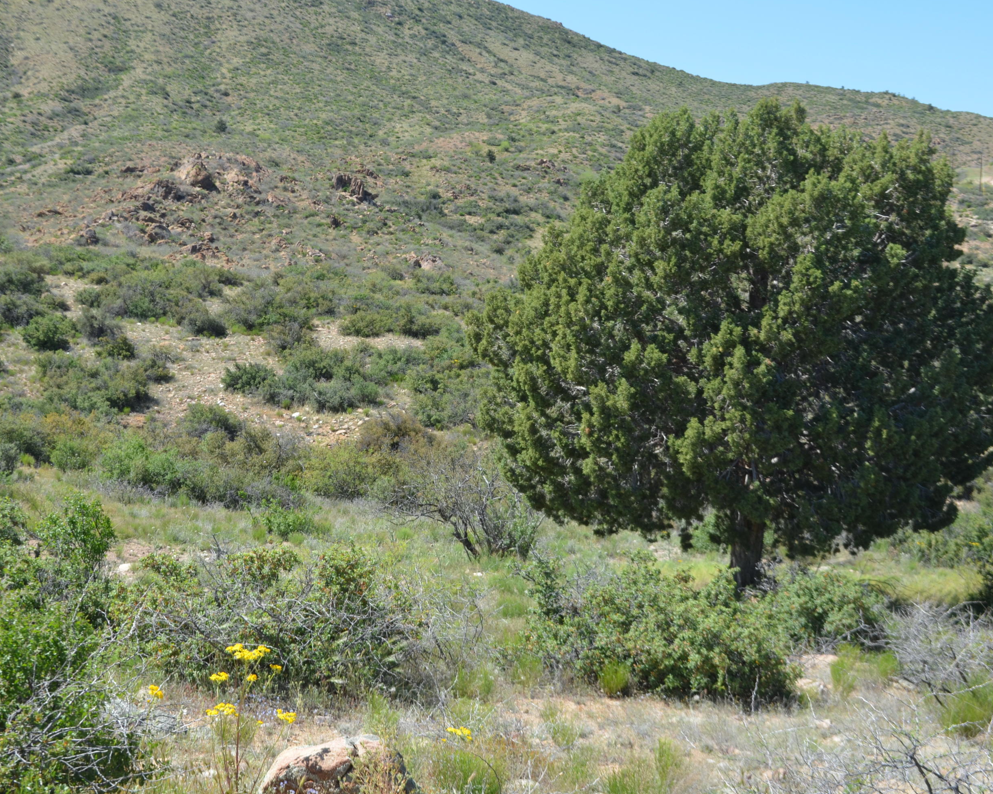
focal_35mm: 55
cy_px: 396
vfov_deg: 27.6
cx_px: 422
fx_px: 1617
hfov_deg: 34.1
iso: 200
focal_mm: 32
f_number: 8
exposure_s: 1/250
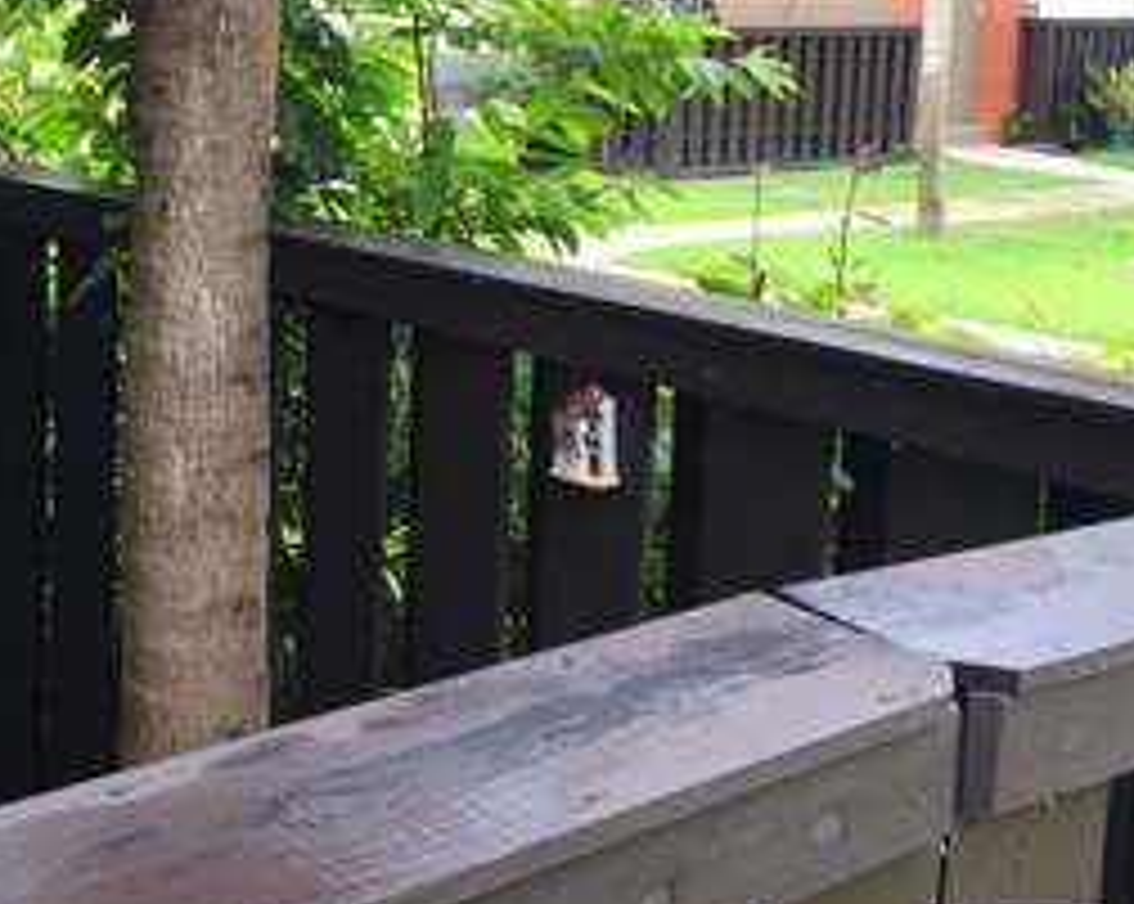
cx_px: 99
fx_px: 1810
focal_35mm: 54
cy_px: 193
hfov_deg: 32.9
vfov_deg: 27.5
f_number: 2.2
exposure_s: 1/133
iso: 32
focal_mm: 4.15
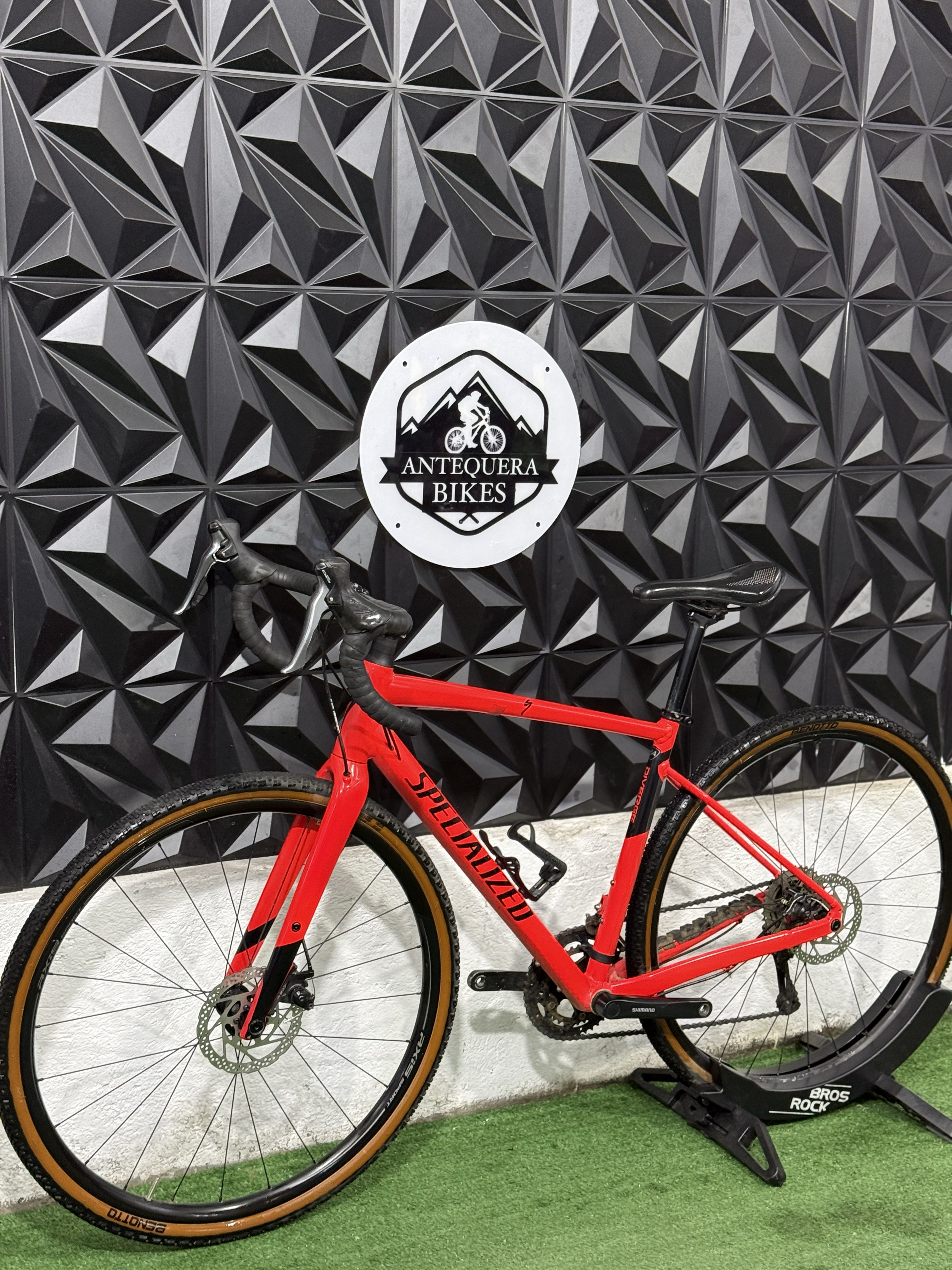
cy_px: 635
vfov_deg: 39.7
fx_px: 1760
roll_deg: -1.9
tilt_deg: -10.1
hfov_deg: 30.3
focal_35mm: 48
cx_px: 476
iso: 200
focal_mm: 6.76
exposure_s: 1/60
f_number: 1.78
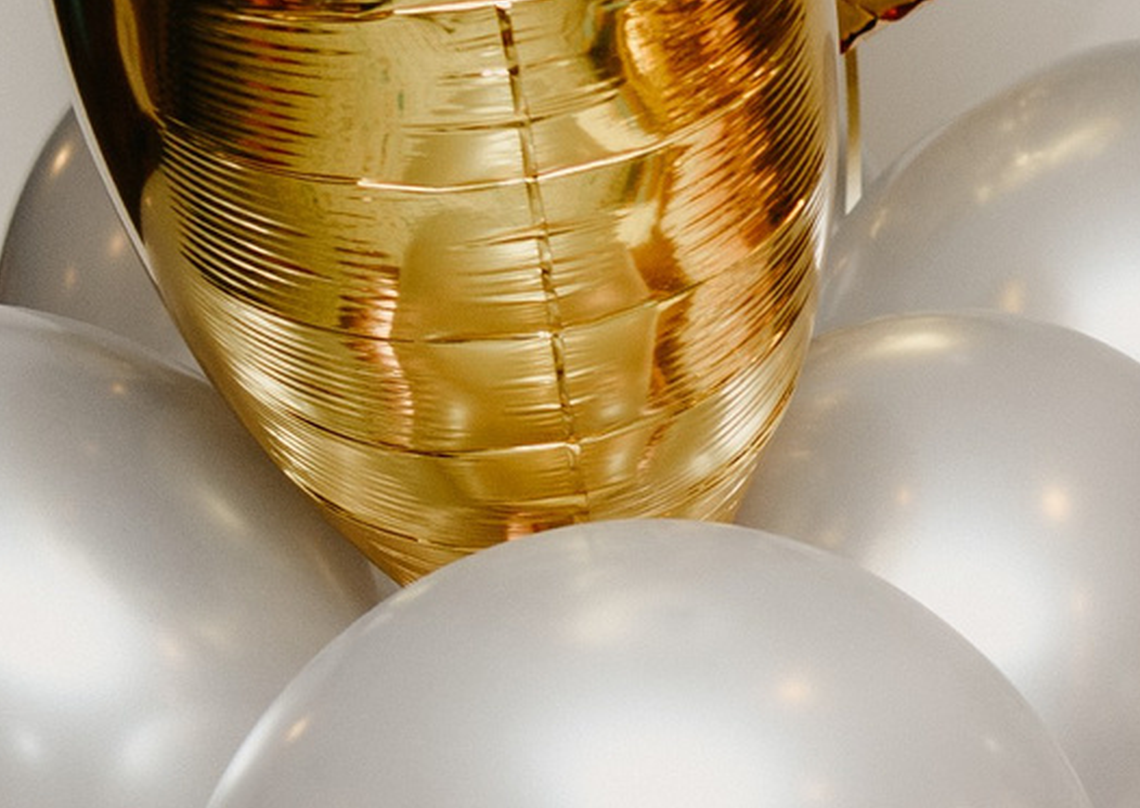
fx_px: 5781
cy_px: 1049
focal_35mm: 179
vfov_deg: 7.9
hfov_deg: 10.6
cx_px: 2033
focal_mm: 34
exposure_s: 1/160
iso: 250
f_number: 3.5
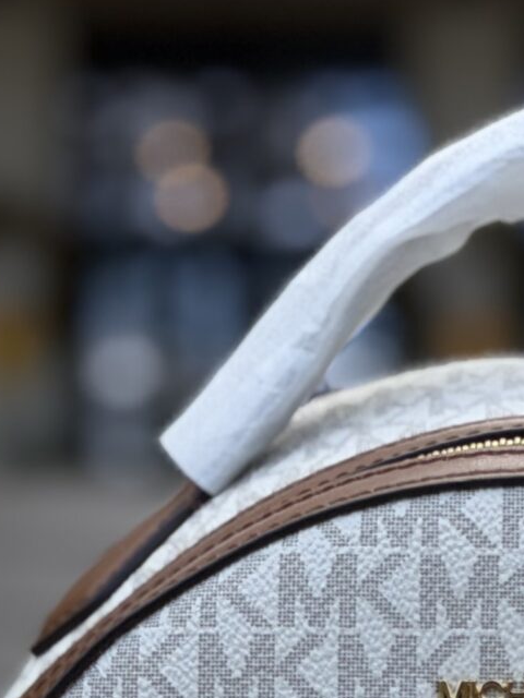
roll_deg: -0.3
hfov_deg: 7.7
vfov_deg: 9.9
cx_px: 510
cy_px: 1176
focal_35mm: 192
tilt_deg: -3.5
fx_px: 3875
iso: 64
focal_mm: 6.76
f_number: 1.78
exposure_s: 1/1838
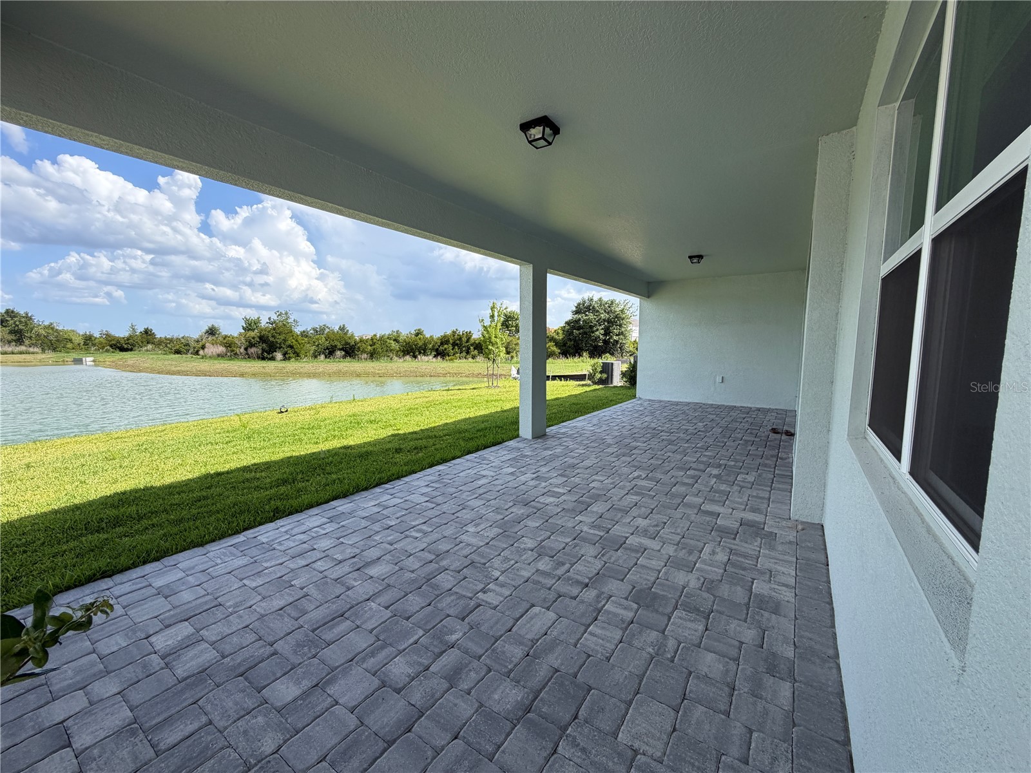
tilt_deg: -5.3
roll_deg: -0.3
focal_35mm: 14
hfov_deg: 102.1
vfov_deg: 85.7
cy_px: 386
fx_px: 417
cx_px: 516
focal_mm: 2.22
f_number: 2.2
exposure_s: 1/770
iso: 40
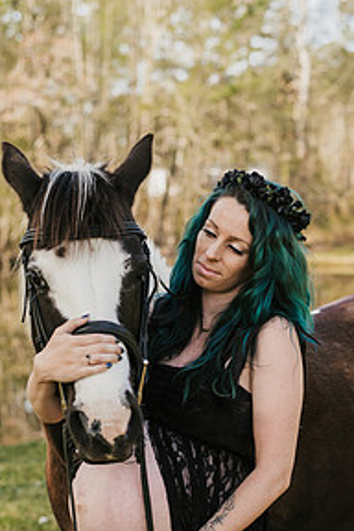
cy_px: 345
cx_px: 212
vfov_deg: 25.9
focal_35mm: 78
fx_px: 1150
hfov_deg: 17.5
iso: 100
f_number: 2.8
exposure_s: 1/400
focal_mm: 50
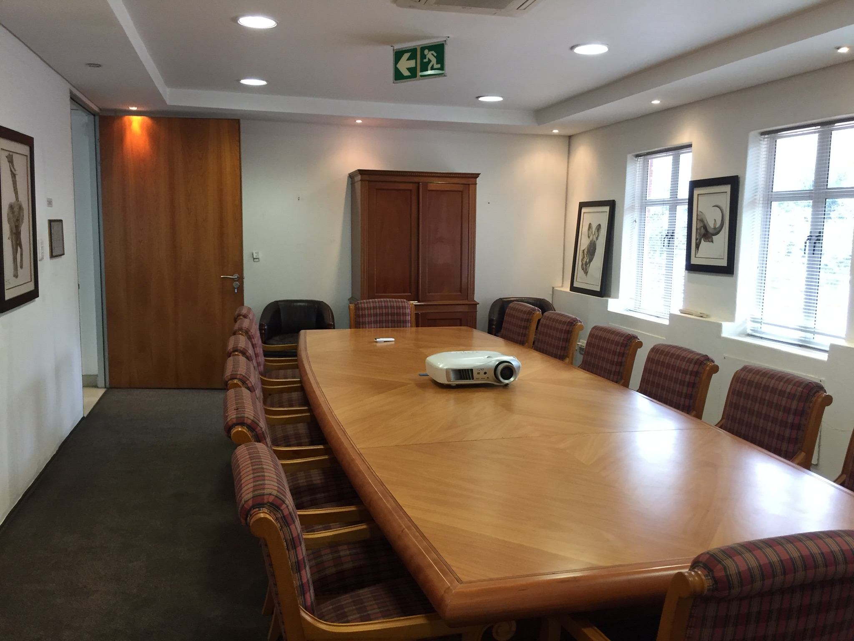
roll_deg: -1.5
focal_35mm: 29
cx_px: 427
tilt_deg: -5.8
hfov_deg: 61.7
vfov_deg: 48.2
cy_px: 320
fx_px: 715
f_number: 2.2
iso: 80
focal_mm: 4.15
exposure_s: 1/33
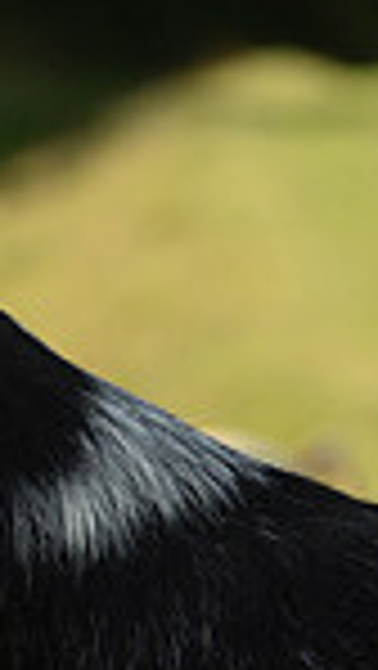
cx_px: -842
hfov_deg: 2.7
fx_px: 7987
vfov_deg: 4.8
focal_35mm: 449
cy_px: 333
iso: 800
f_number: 5.6
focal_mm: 110
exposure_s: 1/1000
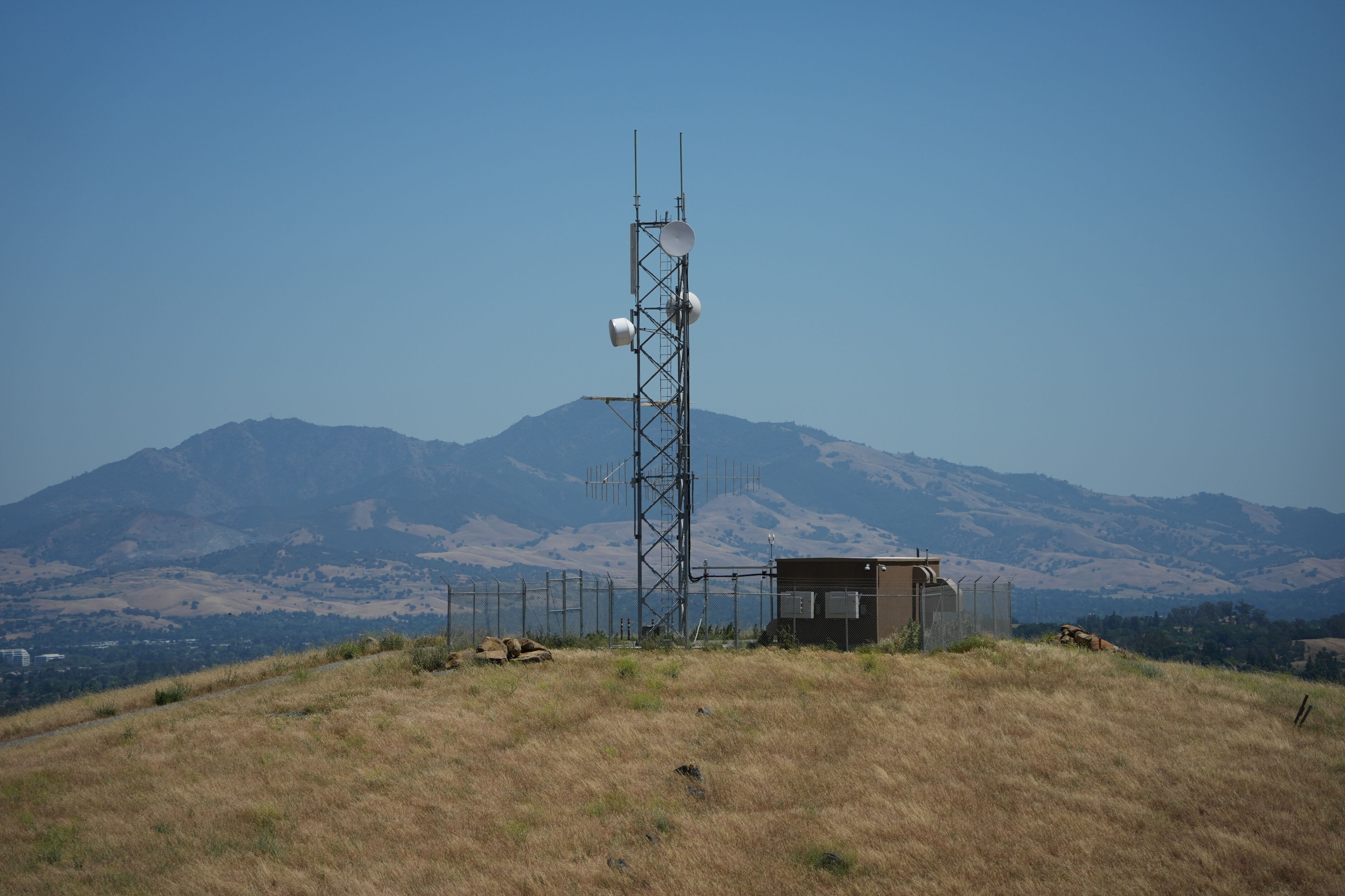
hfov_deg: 17.8
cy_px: 448
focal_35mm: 115
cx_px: 672
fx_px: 4296
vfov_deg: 11.9
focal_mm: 115
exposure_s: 1/3200
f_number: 5.6
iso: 320
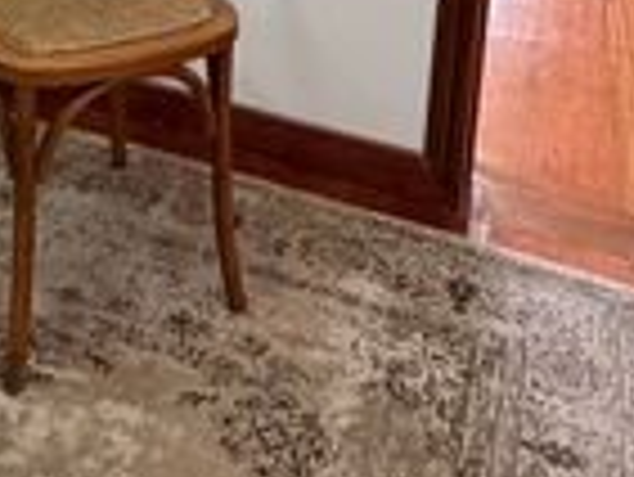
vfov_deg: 17.8
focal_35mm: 66
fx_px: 1210
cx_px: 79
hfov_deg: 28.4
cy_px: -382
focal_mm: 2.22
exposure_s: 1/60
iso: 160
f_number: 2.2
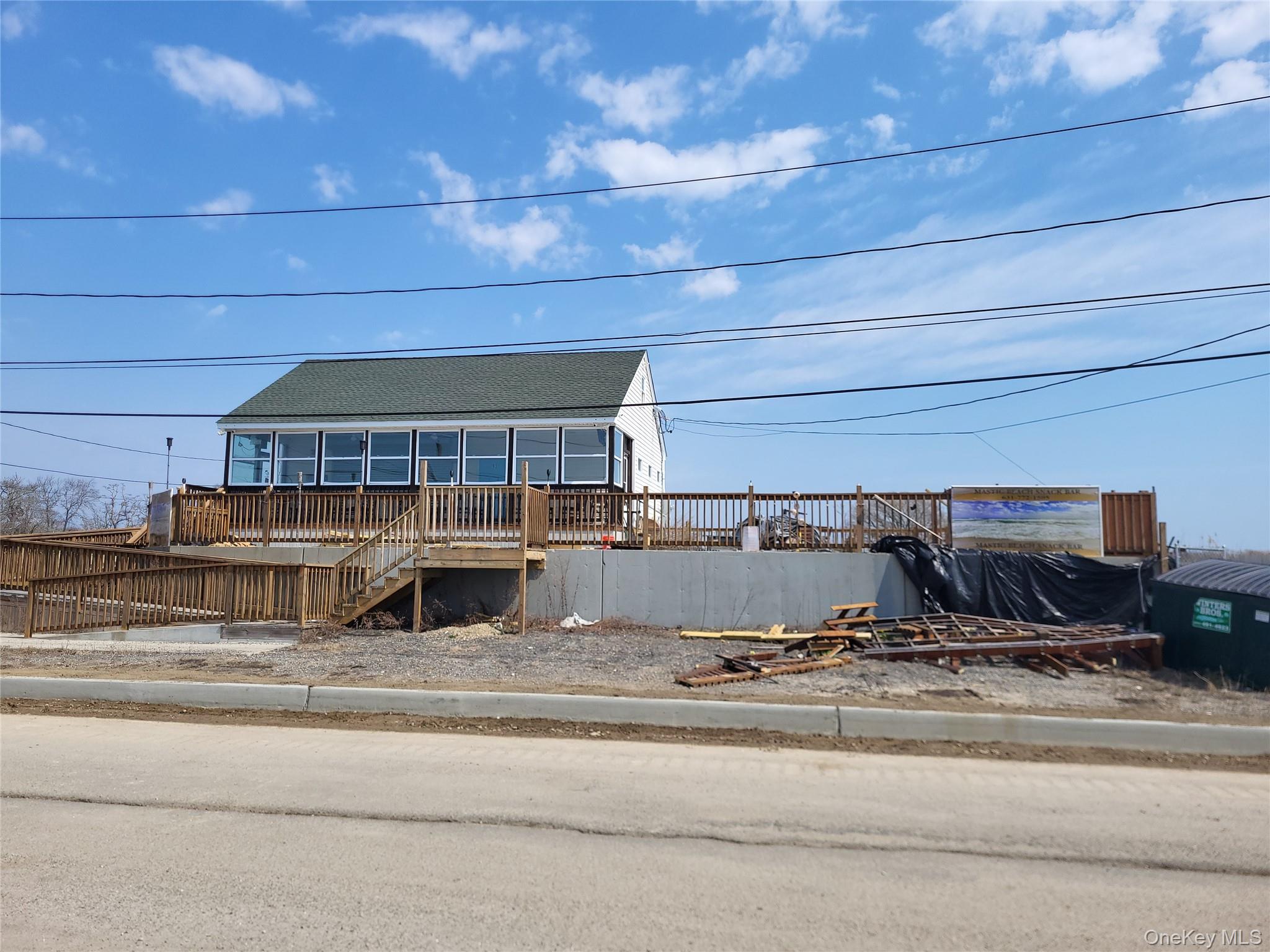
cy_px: 476
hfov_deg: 67.3
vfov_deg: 53.1
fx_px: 954
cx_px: 635
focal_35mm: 26
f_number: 1.8
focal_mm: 5.4
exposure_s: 1/3143
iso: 40
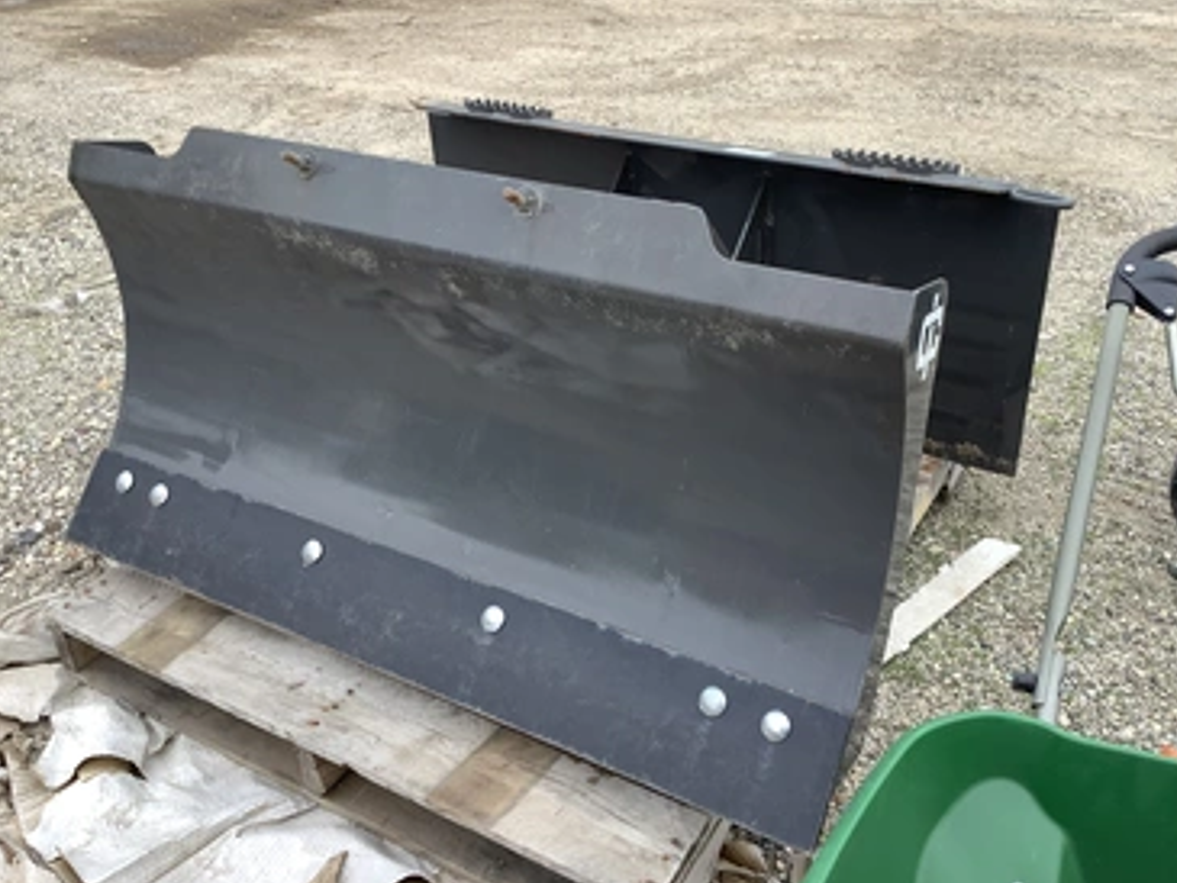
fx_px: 1156
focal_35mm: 34
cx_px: 606
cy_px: 422
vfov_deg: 41.8
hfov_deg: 53.9
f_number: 2.4
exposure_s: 1/120
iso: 32
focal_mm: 3.3
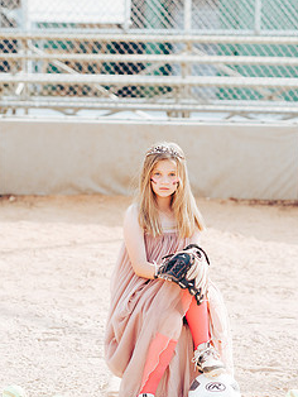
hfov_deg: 12.7
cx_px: 167
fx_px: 1341
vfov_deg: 16.8
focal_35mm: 117
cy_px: 229
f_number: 2.8
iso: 160
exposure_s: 1/640
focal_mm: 85
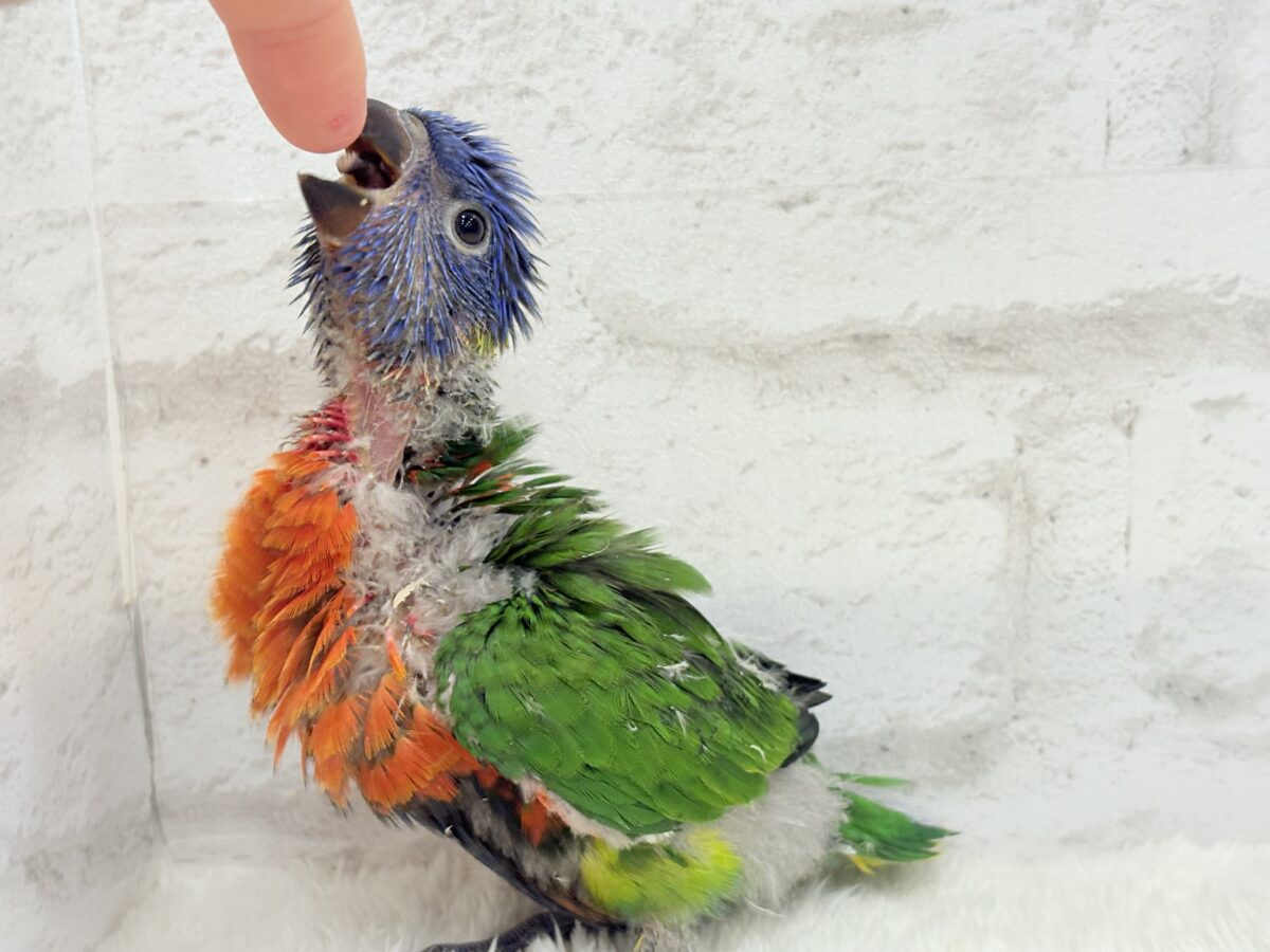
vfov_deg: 28.0
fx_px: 1908
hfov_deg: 36.8
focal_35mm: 52
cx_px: 635
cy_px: 476
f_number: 1.6
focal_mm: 5.96
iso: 100
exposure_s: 1/100
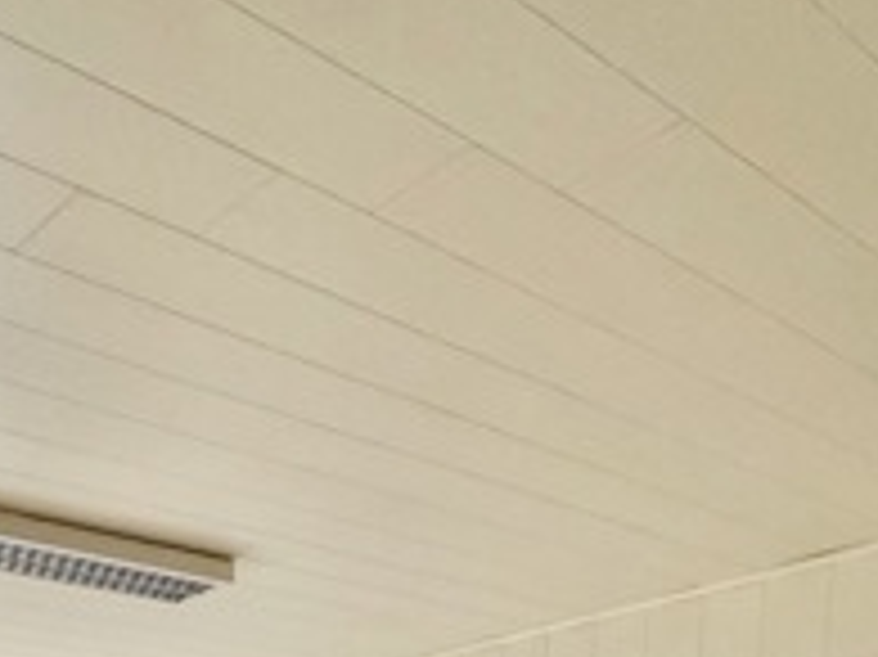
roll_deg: +1.4
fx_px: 1166
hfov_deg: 38.4
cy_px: 1048
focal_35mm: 46
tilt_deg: -6.5
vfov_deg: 23.4
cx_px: 86
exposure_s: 1/73
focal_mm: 2.22
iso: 320
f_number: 2.2
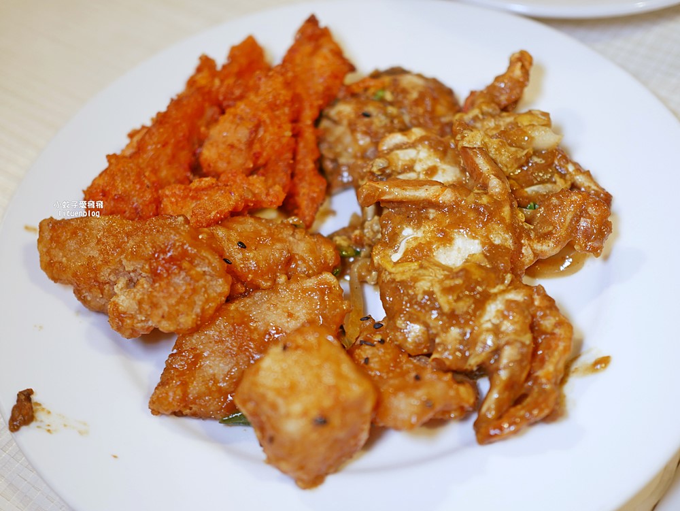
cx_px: 340
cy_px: 256
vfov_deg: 29.1
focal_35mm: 50
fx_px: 983
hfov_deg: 38.2
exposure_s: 1/60
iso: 200
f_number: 1.8
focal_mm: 25
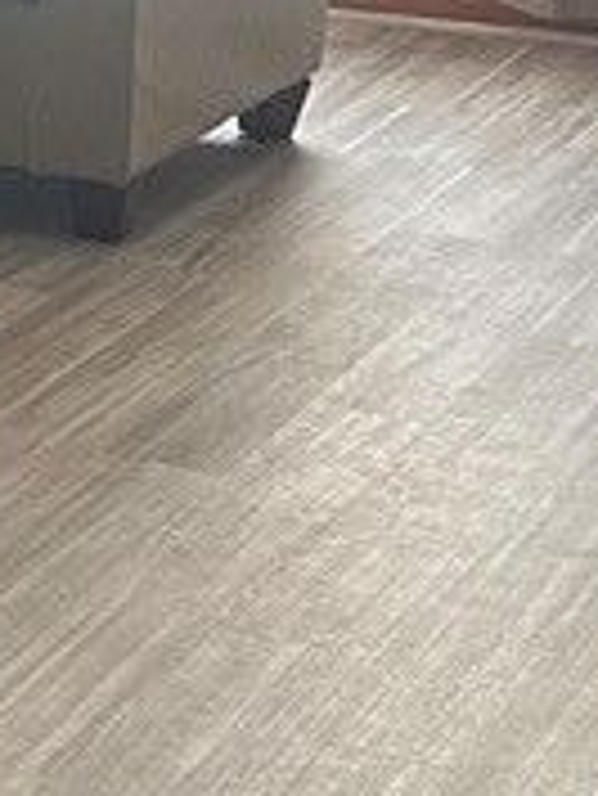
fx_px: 3198
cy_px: 121
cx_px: -629
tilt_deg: -13.0
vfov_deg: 14.1
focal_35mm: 139
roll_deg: +0.1
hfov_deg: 9.9
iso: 160
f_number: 1.78
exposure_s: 1/121
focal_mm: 6.86
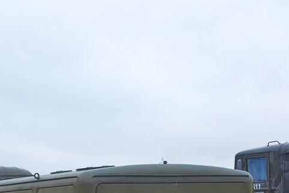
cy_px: 200
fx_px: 883
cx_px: 62
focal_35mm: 110
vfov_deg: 12.3
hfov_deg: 18.4
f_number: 4.5
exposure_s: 1/100
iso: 125
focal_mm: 16.2
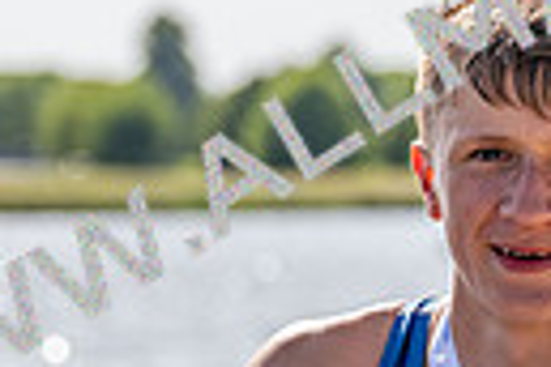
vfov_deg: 4.5
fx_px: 4668
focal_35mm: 305
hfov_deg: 6.8
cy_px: 459
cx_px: 312
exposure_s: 1/2500
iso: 64
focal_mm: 68
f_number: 2.8
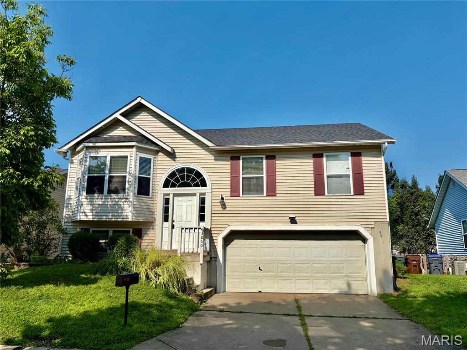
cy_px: 175
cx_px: 234
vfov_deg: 53.1
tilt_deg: +12.0
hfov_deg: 67.3
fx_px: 351
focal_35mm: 26
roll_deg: -1.0
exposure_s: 1/7813
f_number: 1.6
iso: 50
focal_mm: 5.96
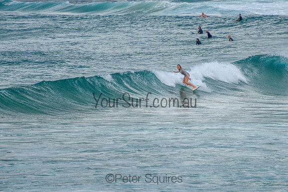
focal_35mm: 550
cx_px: 165
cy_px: 75
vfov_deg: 2.5
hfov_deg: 3.7
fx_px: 4401
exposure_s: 1/2000
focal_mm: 400
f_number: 5.6
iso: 500
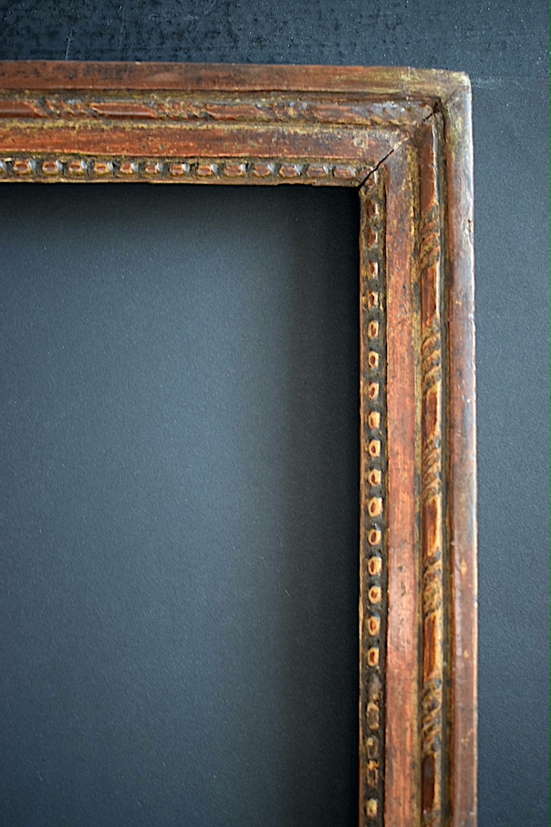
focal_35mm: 44
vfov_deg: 45.0
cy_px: 414
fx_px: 999
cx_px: 276
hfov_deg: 30.8
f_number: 4.2
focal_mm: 29
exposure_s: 1/60
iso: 1100
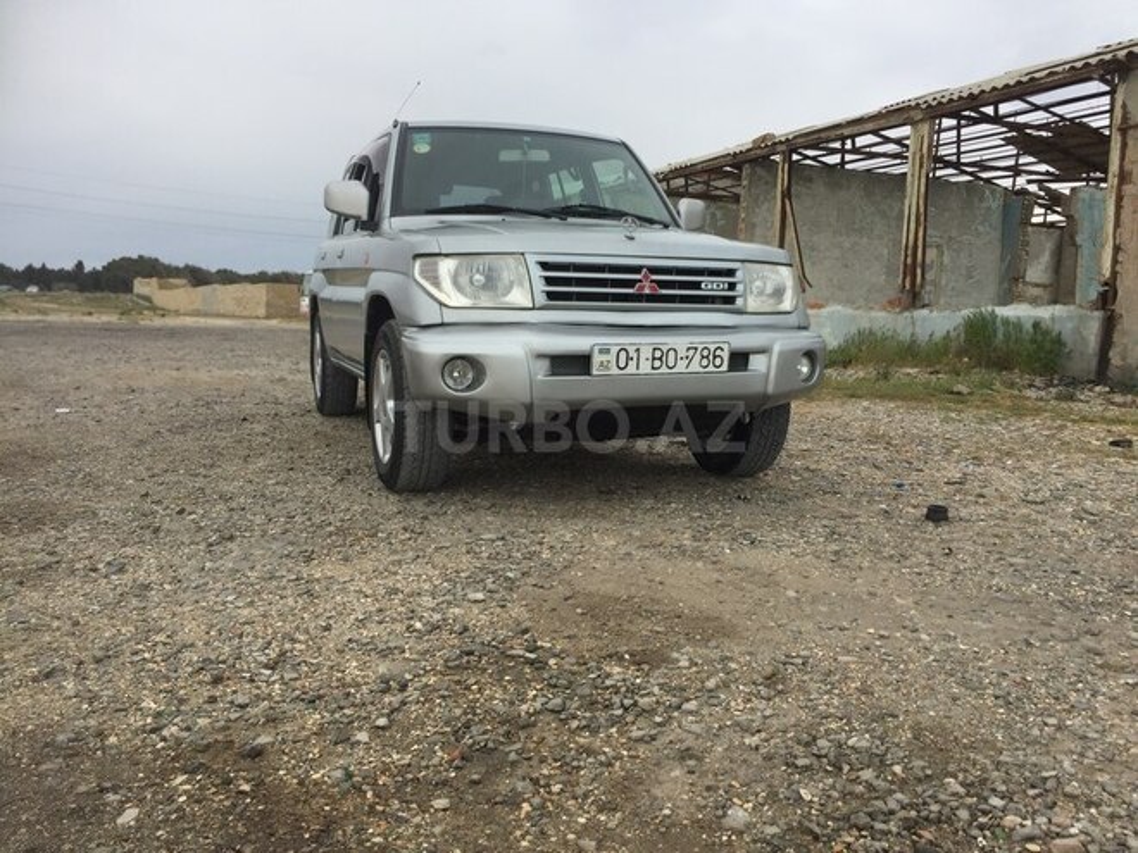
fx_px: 953
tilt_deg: -5.4
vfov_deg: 48.2
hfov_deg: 61.7
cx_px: 569
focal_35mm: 29
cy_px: 426
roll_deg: -2.2
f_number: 2.2
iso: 32
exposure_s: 1/1236
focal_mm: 4.15
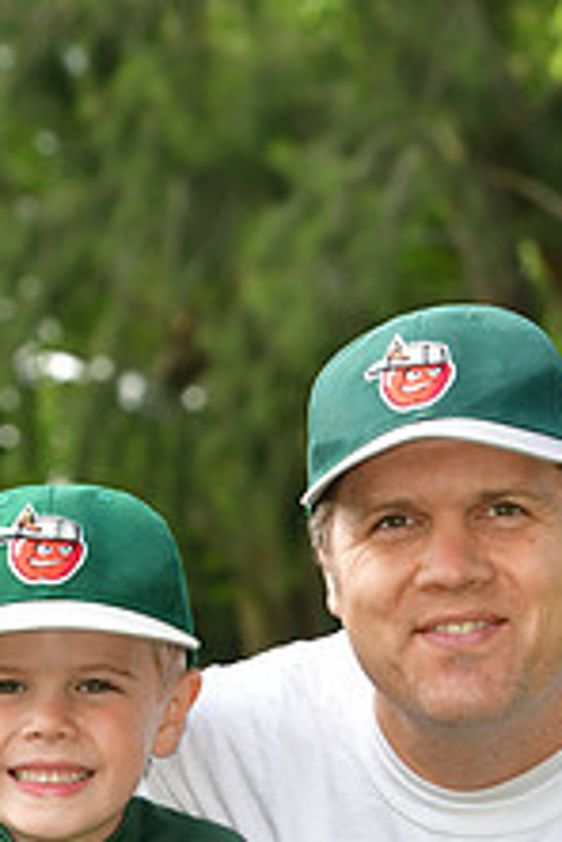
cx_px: 408
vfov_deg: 5.2
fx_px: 9179
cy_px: 918
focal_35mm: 392
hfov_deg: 3.5
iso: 500
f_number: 7.1
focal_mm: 100
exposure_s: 1/640
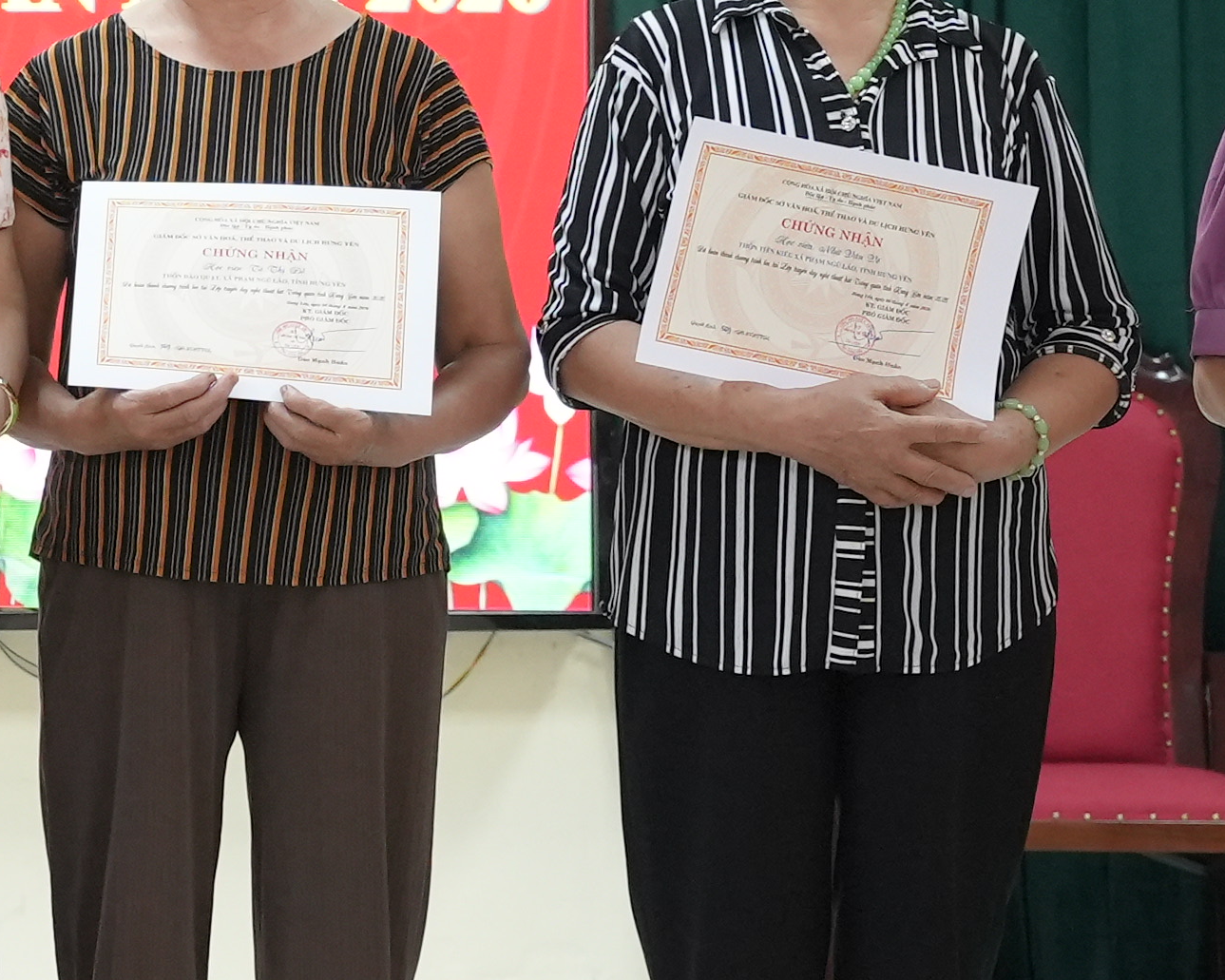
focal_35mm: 201
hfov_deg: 9.1
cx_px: -1152
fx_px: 7270
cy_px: 243
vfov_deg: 7.7
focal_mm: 39.3
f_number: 4.5
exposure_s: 1/125
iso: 2500
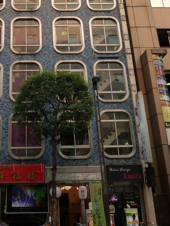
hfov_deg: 30.9
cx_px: 40
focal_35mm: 46
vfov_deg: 40.4
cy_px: 66
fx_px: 301
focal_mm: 4.1
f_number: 4
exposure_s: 1/125
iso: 125
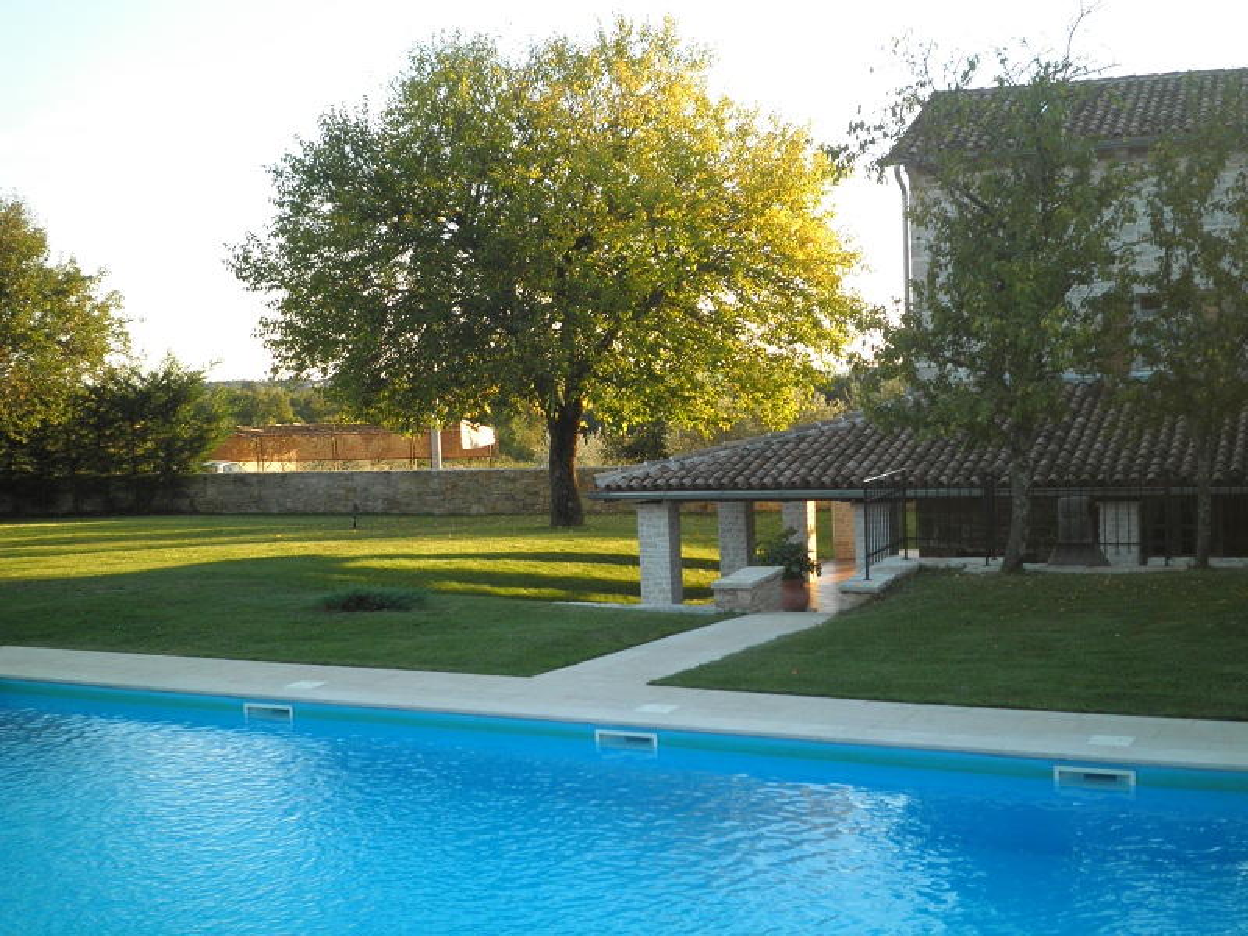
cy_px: 468
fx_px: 1694
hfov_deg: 40.4
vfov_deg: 30.9
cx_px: 624
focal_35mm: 47
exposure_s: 1/100
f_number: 3.4
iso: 64
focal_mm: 8.3
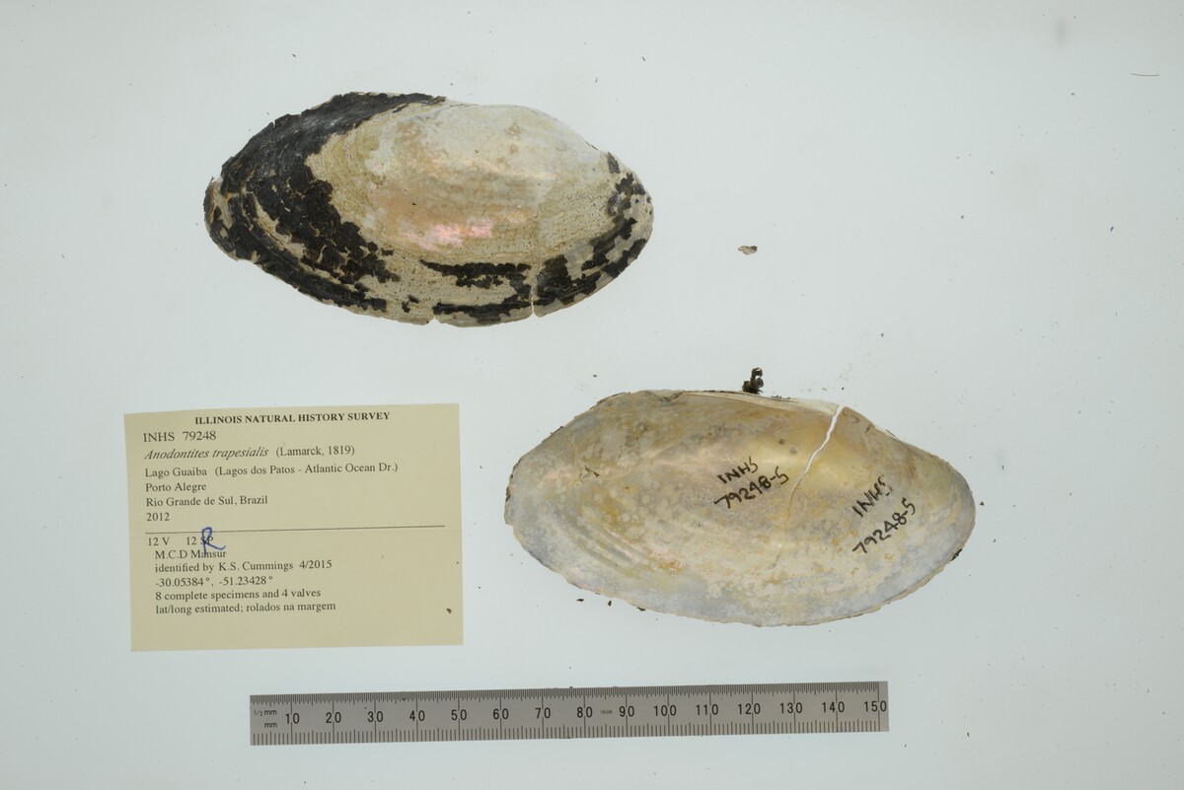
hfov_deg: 33.4
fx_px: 1974
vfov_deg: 22.6
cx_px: 592
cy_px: 395
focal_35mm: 60
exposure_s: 1/13
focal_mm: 60
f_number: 32
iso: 100
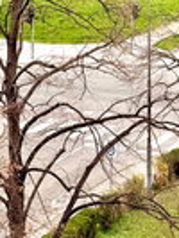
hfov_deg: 8.8
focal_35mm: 169
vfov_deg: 11.2
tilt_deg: -2.5
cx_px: 170
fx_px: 1163
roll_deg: -2.8
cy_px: -115
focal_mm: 6.76
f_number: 1.78
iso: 64
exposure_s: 1/2577
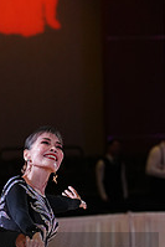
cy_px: 274
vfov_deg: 8.0
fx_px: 1743
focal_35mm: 254
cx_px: -12
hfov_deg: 5.4
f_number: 2.8
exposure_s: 1/400
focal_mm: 87
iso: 1600
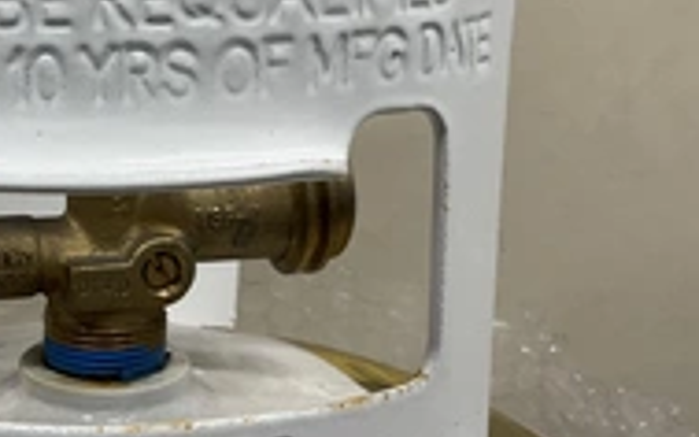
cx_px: 96
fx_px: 1238
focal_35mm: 65
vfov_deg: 20.0
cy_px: 241
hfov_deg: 30.4
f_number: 1.8
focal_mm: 3
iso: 25
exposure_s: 1/120
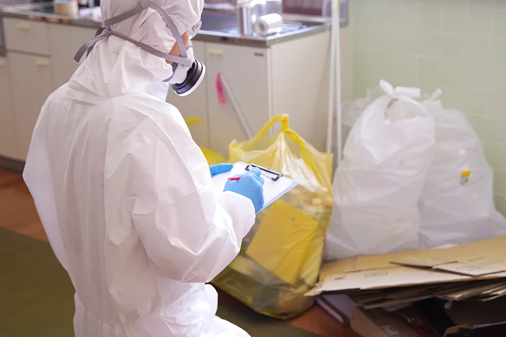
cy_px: 149
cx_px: 302
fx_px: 857
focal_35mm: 61
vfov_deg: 22.3
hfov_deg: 32.8
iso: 1600
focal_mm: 48
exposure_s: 1/160
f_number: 3.2
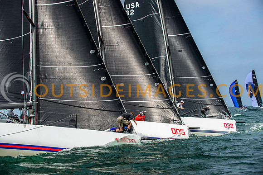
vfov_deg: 16.6
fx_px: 602
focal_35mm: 82
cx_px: 132
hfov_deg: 24.7
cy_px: 88
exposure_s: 1/4000
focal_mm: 80
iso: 400
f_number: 5
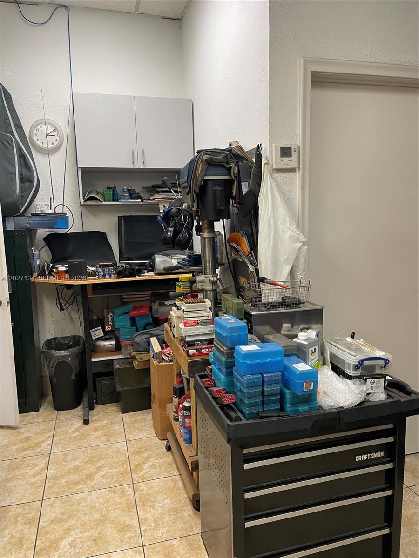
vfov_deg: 67.3
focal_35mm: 26
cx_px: 210
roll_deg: +0.5
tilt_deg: -7.4
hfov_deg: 53.1
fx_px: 420
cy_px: 279
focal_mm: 4.2
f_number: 1.6
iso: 100
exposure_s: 1/60
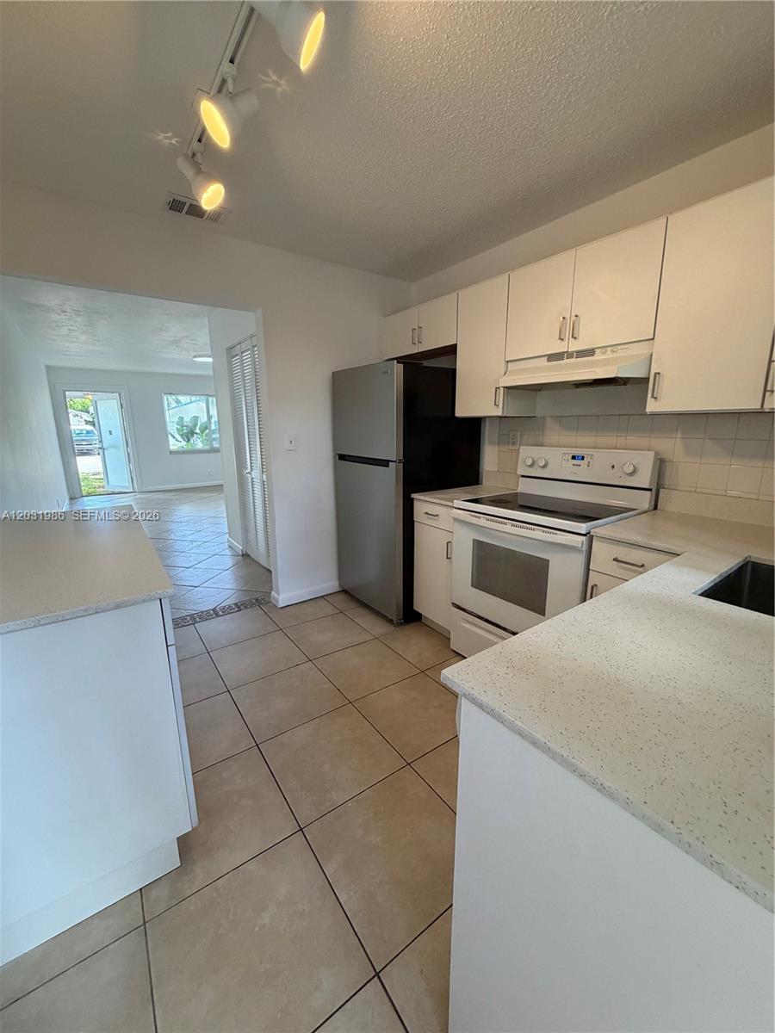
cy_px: 516
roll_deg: +0.3
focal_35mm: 14
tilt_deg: -13.9
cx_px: 388
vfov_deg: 102.1
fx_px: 418
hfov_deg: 85.7
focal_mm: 2.22
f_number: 2.2
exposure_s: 1/120
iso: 320
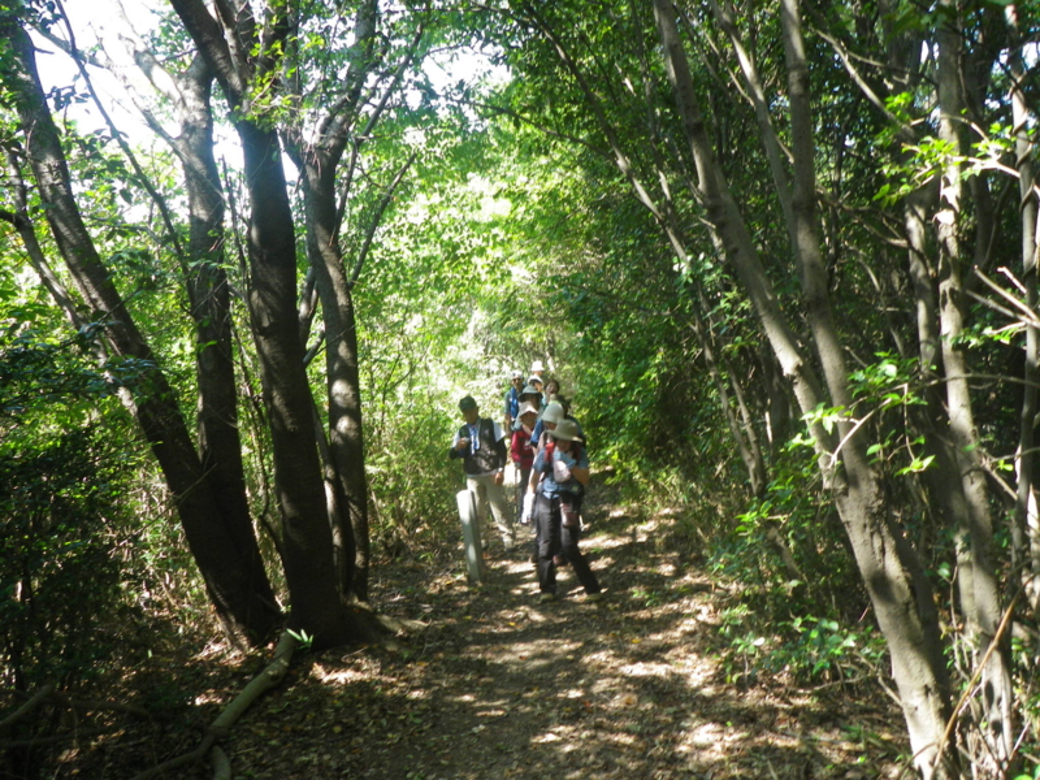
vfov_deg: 40.7
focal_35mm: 35
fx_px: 1052
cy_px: 390
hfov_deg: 52.6
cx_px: 520
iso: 125
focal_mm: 6.2
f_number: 3.8
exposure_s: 1/60
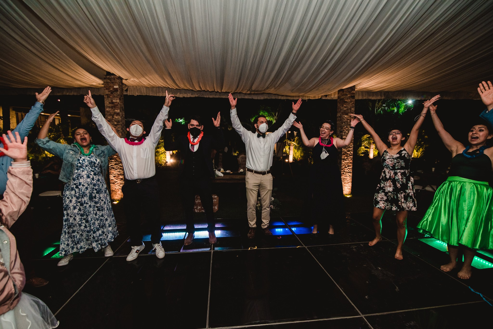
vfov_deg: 73.8
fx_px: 219
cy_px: 164
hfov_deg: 96.7
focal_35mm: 16
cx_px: 246
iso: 1250
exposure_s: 1/200
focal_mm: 16
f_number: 3.2
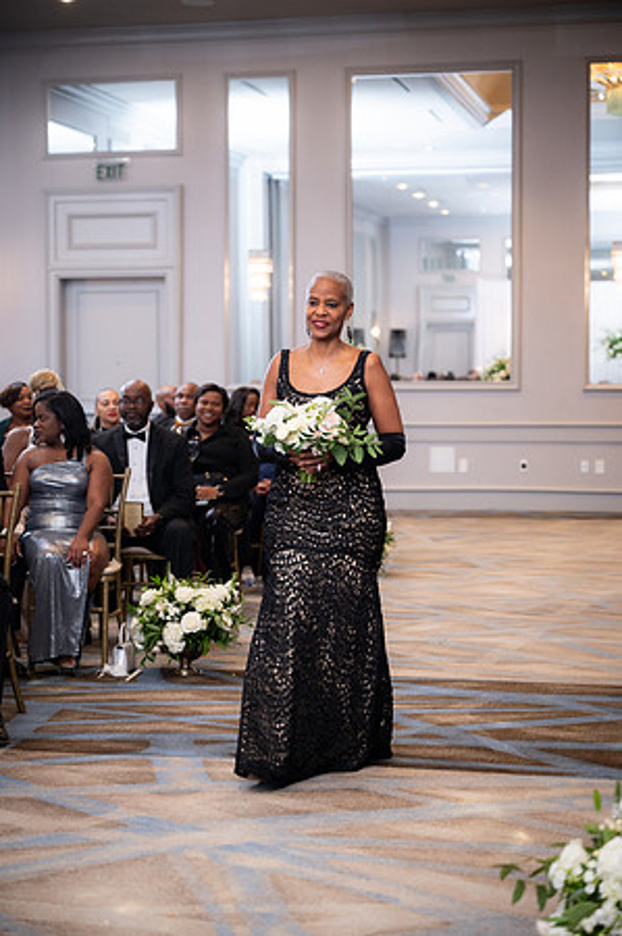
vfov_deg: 28.9
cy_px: 468
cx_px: 311
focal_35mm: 70
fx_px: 1818
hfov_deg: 19.4
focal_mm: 70
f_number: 2.8
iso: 1250
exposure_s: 1/200
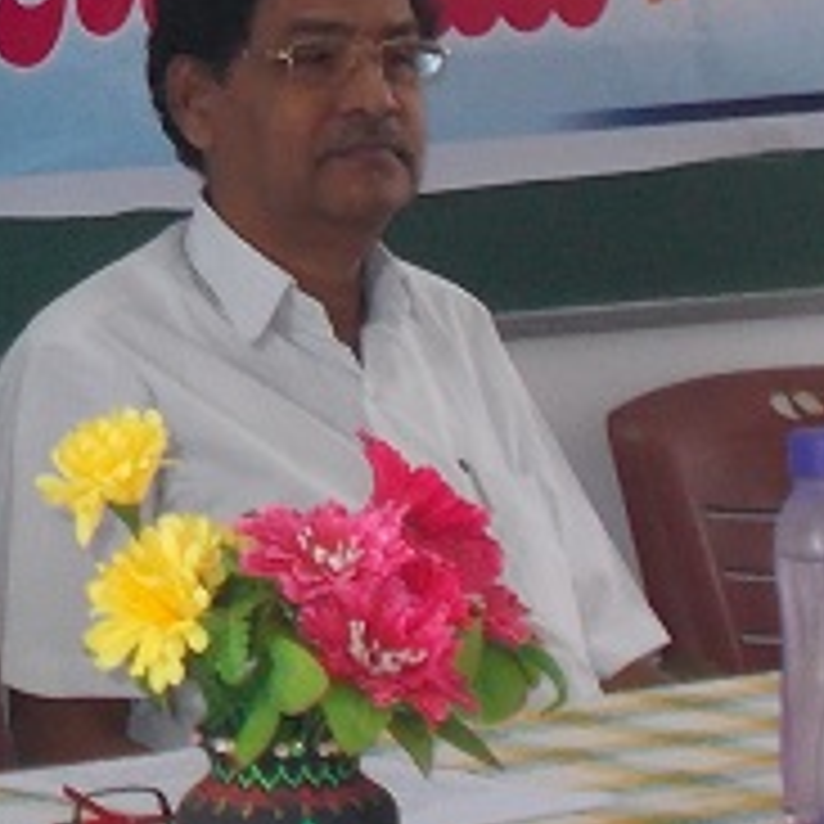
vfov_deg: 7.8
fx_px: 6006
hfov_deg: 7.7
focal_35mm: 223
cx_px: -279
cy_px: -216
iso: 200
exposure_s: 1/30
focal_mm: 9
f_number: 4.5
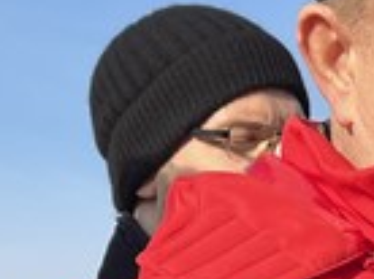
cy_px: 574
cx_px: 363
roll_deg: -0.3
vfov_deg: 7.4
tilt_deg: -0.1
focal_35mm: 193
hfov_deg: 10.2
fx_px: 2082
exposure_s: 1/2571
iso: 50
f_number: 1.6
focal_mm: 5.1
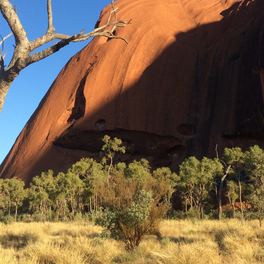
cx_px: 105
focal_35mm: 45
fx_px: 388
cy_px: 52
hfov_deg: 37.4
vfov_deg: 36.3
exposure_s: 1/1026
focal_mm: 4.15
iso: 32
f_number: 2.2
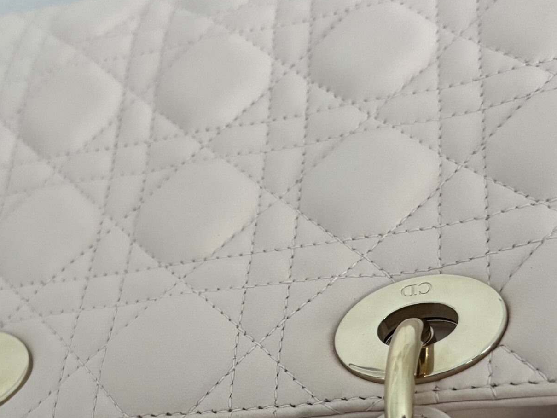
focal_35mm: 55
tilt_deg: -37.0
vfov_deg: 25.7
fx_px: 885
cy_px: 377
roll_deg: +14.5
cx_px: 226
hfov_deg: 34.8
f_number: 1.6
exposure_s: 1/57
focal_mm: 5.96
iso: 500
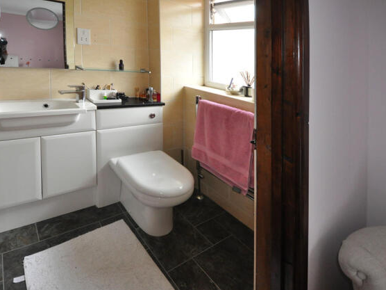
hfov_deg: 90.6
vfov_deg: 74.7
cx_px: 170
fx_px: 190
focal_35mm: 17
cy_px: 146
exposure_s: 1/60
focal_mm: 10
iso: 800
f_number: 3.5
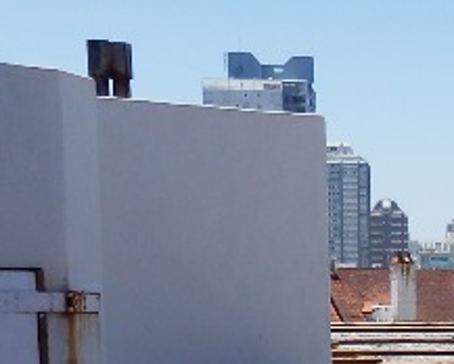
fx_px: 1547
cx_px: 623
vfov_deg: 12.8
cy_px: 531
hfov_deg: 15.7
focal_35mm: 115
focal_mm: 4.5
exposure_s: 1/160
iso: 80
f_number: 8.7
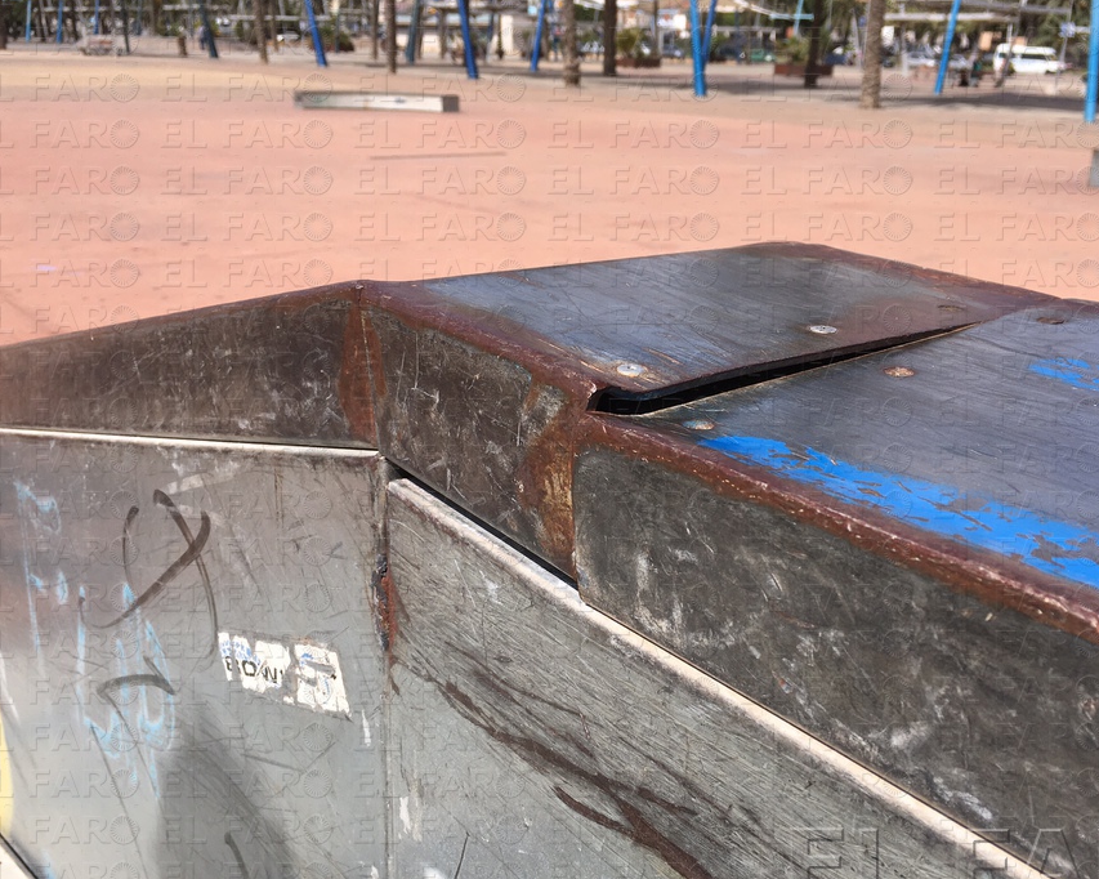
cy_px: 468
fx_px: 1106
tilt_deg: -20.1
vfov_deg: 43.3
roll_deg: -2.7
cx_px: 616
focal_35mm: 34
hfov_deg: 52.7
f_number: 2.2
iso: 25
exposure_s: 1/1603
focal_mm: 4.15
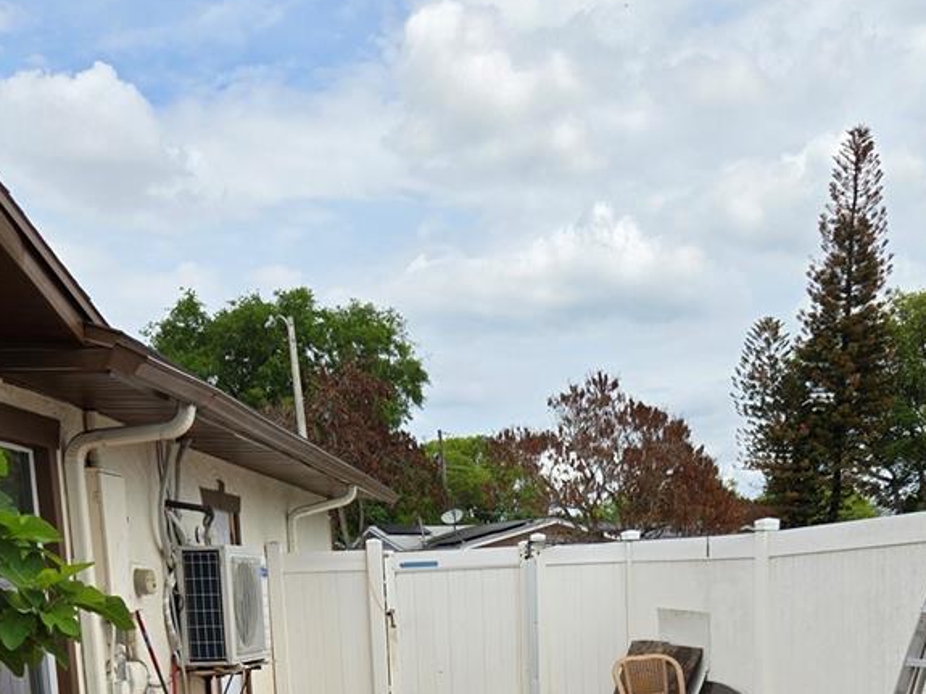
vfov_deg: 27.1
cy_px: 813
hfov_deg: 39.5
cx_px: 562
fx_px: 1284
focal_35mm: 48
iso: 25
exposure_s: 1/1925
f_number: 1.8
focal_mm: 5.4
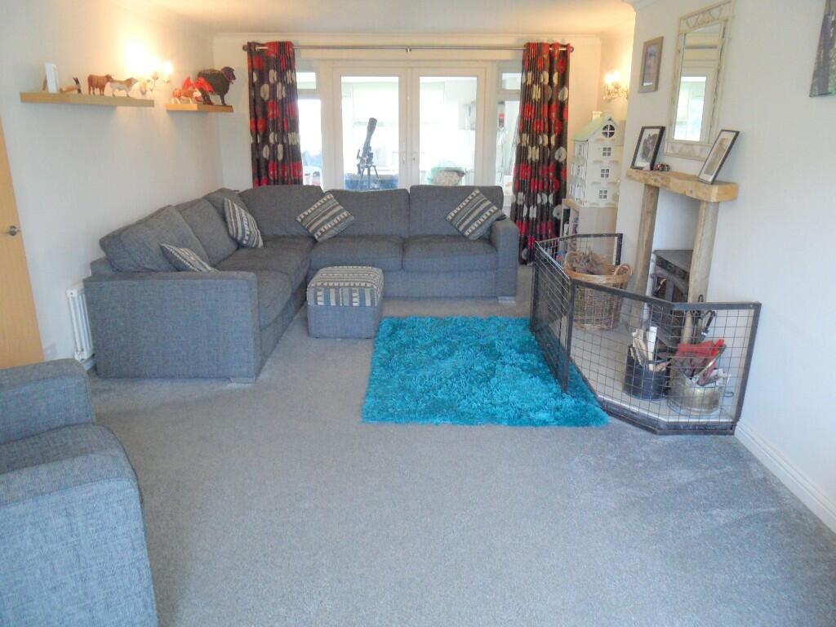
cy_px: 314
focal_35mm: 24
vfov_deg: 56.8
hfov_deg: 71.6
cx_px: 418
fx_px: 580
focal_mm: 3.9
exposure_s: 1/30
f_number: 3.2
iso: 200
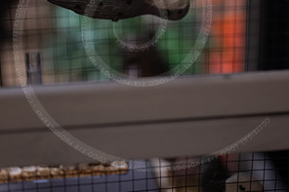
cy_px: 45
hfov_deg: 26.7
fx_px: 610
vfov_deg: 17.8
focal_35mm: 76
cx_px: 144
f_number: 1.3
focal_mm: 50
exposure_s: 1/250
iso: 800
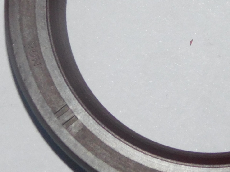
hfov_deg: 8.9
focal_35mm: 222
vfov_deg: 6.7
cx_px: 207
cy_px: 35
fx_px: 1475
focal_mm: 11.7
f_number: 4.2
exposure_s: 1/30
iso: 200
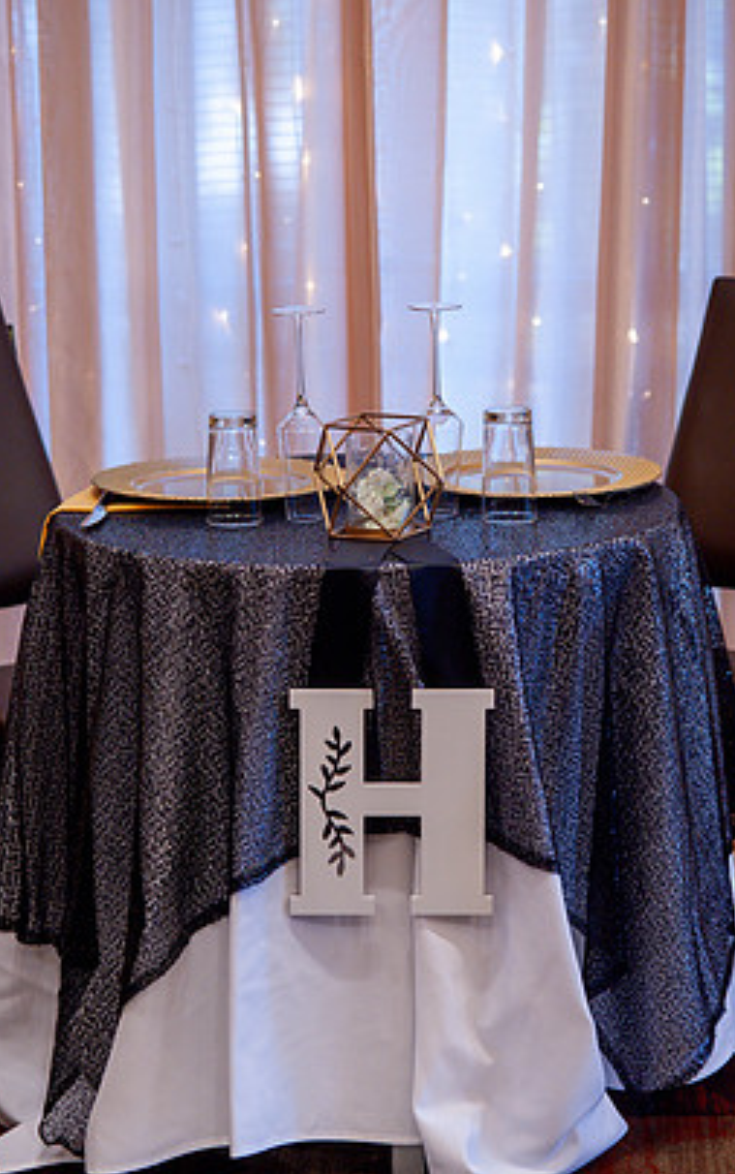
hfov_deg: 11.0
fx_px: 3809
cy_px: 581
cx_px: 350
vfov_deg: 17.5
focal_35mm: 119
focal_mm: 105
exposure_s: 1/200
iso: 2000
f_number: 4
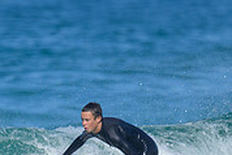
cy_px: 199
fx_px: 23096
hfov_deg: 0.6
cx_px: 7
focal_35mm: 3581
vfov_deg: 0.4
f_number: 6.3
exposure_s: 1/2000
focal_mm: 800
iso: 220
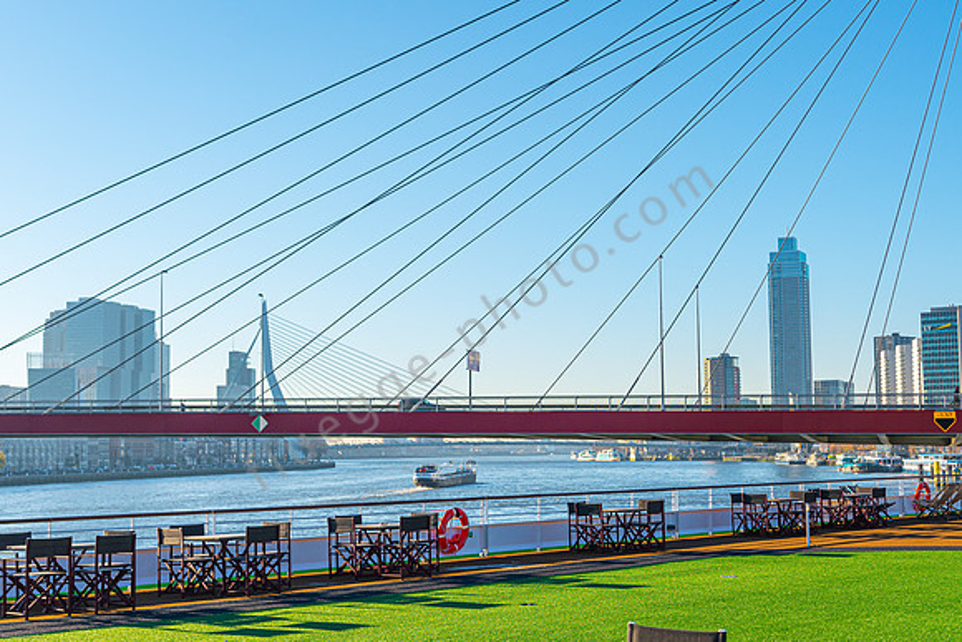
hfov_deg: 36.7
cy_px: 321
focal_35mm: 54
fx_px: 1450
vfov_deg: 25.0
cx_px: 481
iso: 100
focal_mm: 35
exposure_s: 1/800
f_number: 4
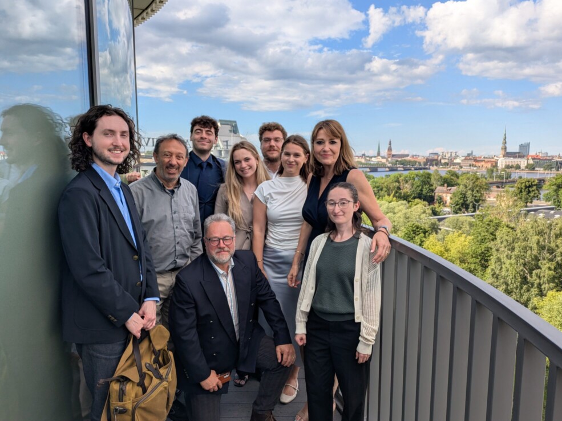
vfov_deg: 53.1
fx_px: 422
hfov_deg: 67.3
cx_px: 283
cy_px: 210
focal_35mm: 26
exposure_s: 1/1147
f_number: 1.89
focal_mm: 5.43
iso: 44
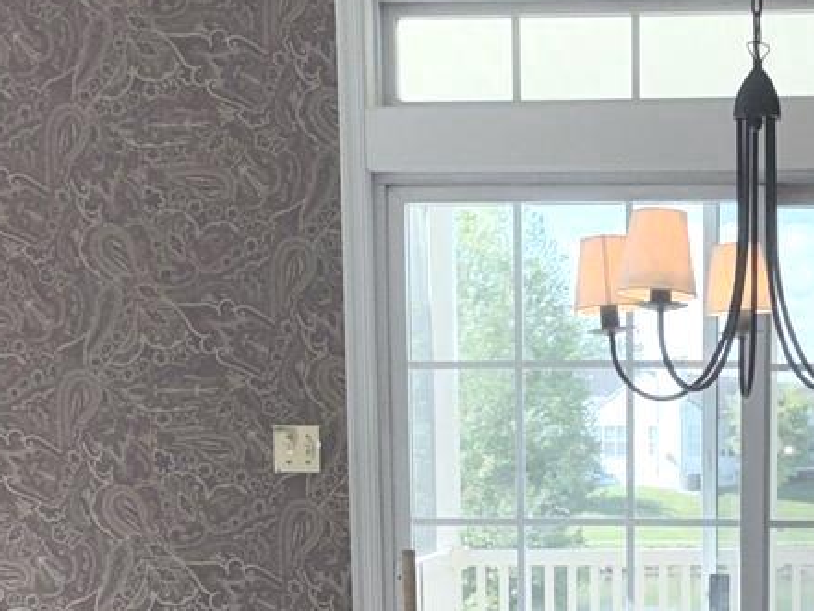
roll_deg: -0.3
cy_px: 626
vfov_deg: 21.7
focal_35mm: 65
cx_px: 688
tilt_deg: -7.0
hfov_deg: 28.9
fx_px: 1529
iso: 16
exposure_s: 1/122
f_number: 2.2
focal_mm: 2.22
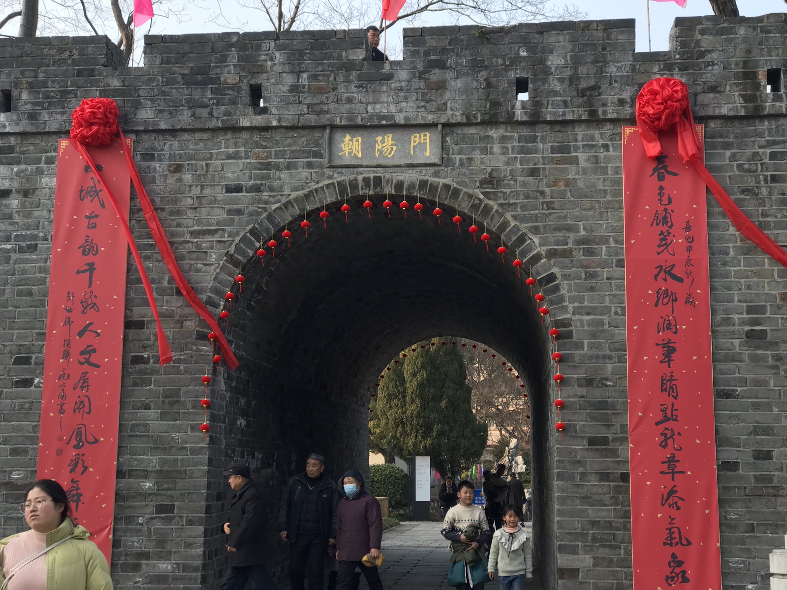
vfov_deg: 25.7
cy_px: 295
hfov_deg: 33.8
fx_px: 1296
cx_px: 394
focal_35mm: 57
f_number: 2.8
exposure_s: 1/127
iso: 20
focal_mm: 6.6
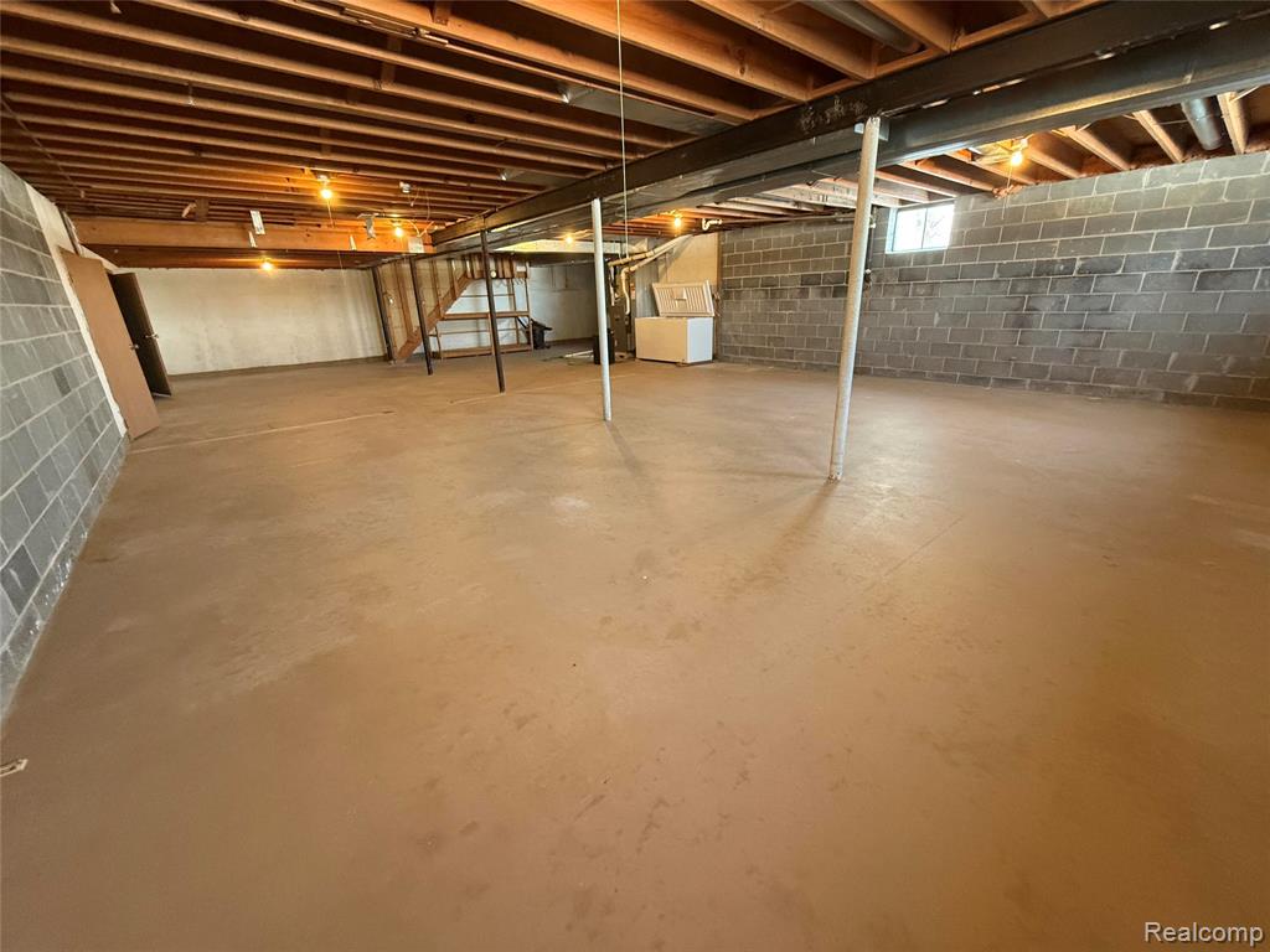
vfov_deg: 85.7
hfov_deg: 102.1
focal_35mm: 14
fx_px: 514
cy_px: 476
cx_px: 635
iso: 500
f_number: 2.2
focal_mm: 2.22
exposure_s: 1/60
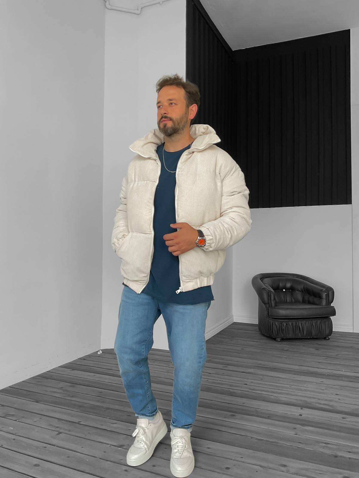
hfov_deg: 48.2
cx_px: 180
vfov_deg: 61.7
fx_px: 401
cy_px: 239
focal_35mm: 29
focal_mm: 3
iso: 40
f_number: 1.8
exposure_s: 1/120
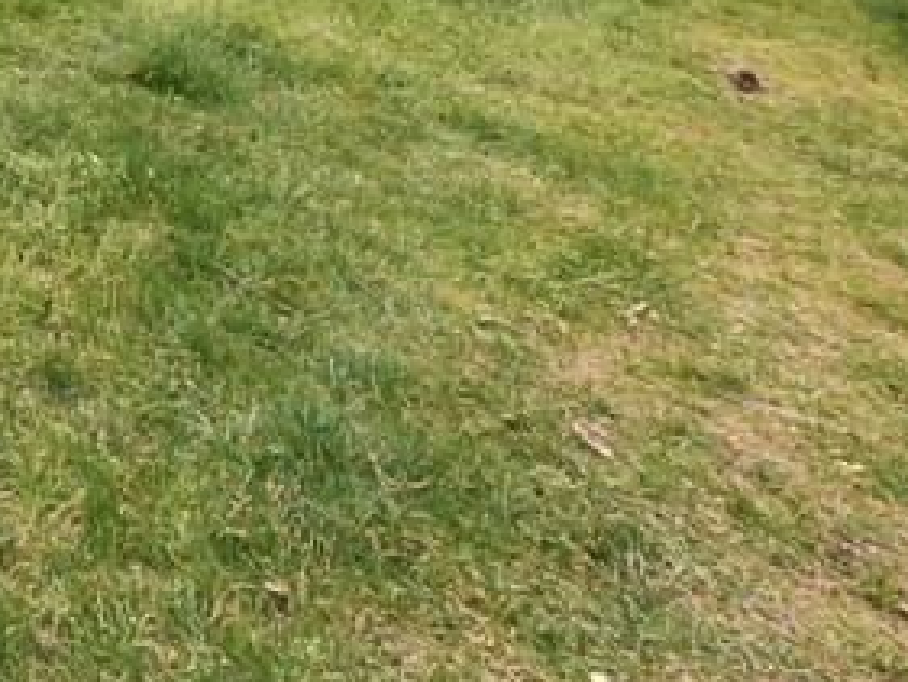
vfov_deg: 21.0
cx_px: -498
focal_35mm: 51
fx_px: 1338
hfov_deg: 26.0
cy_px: -495
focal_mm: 7
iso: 400
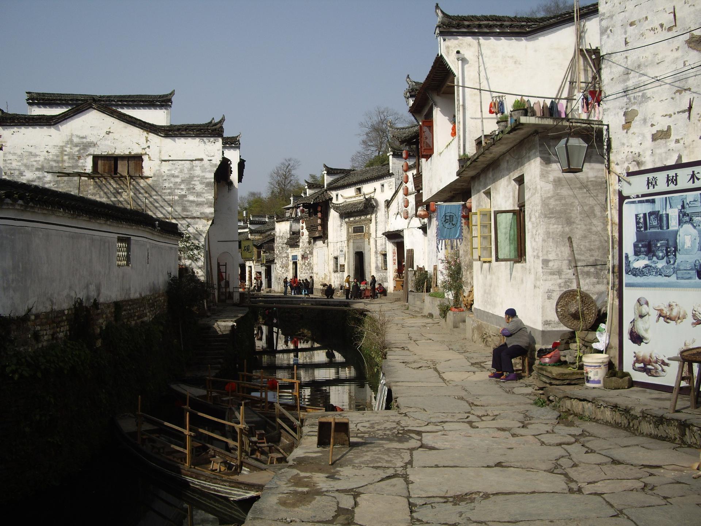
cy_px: 263
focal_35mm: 38
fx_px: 770
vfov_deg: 37.7
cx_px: 350
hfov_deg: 49.0
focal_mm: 7.9
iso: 64
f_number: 8
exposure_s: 1/200
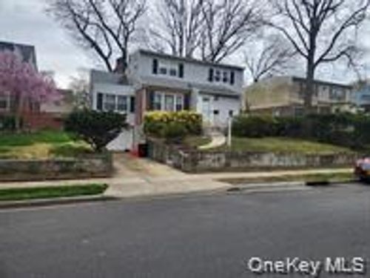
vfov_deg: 58.9
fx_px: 246
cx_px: 185
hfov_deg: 73.9
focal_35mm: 23
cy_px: 139
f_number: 1.8
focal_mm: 5.4
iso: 20
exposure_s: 1/246
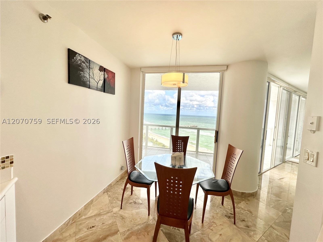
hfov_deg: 102.1
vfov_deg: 85.7
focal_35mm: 14
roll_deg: -2.9
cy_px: 121
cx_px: 162
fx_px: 131
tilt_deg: -0.5
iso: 40
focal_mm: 2.22
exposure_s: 1/587
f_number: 2.2
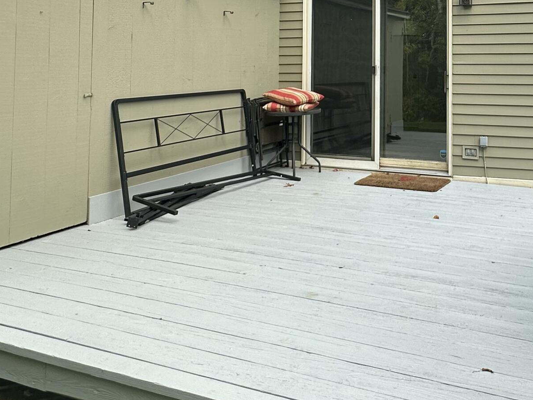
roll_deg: +0.1
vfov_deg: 37.8
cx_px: 430
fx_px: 539
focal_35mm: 35
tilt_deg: +3.2
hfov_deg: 49.4
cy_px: 35
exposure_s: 1/99
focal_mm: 2.22
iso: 40
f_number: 2.2
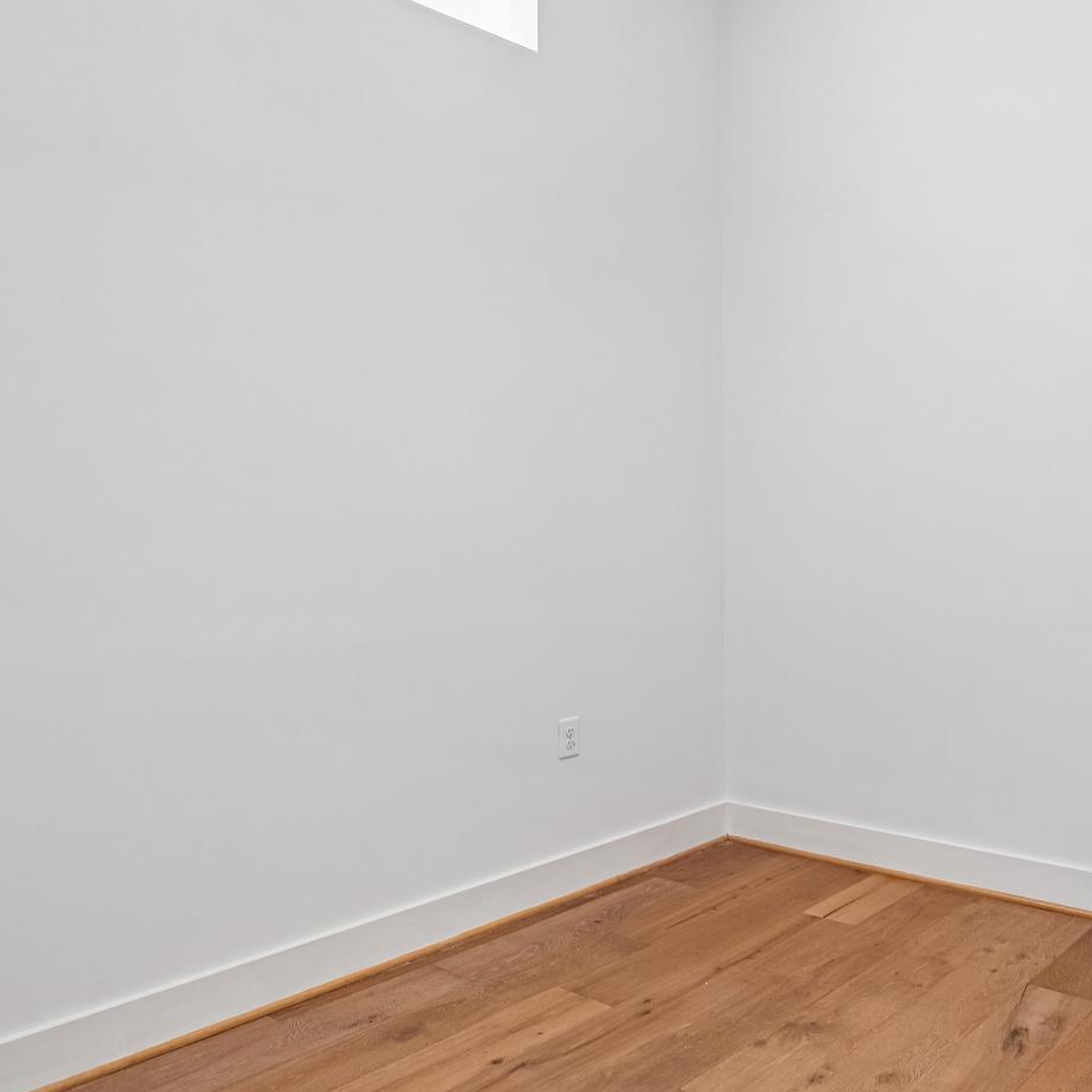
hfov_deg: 53.2
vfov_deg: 54.0
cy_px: 505
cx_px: 708
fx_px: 1071
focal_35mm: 30
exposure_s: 1/2.5
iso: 100
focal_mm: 16
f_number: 8
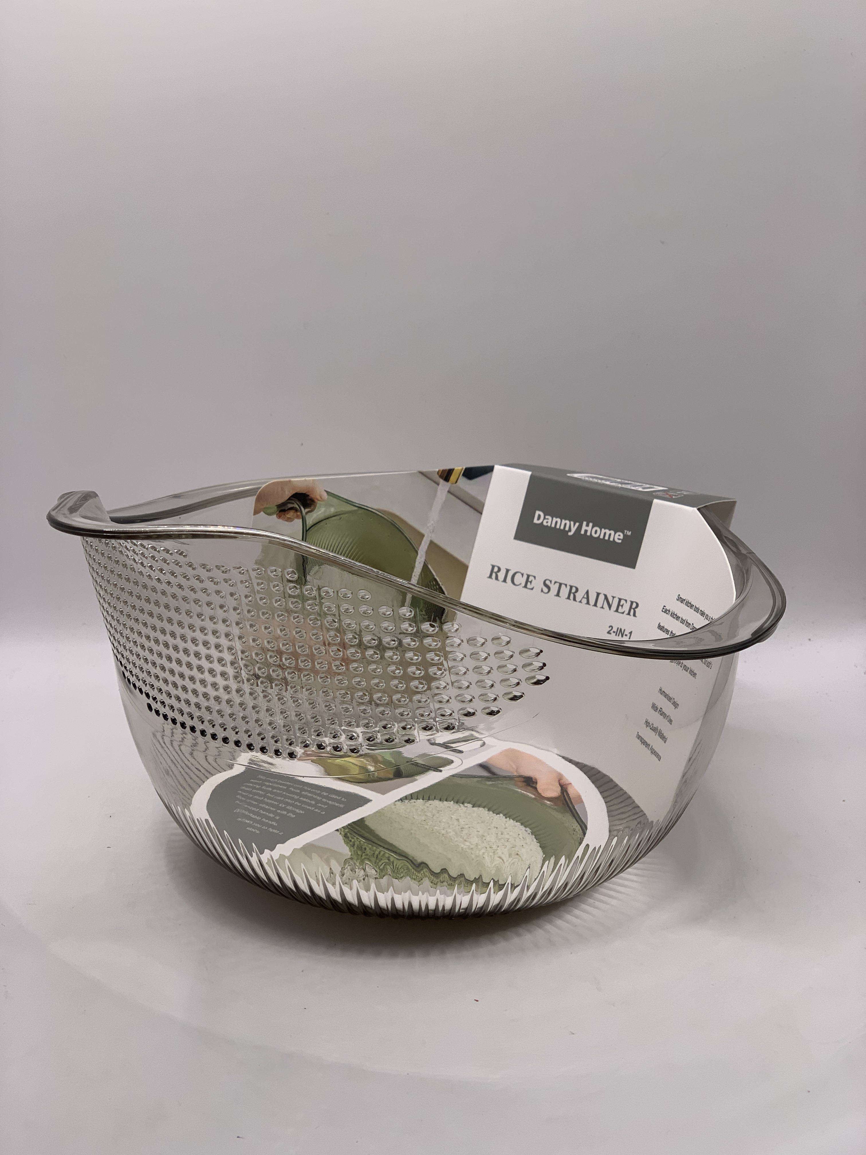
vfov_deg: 36.8
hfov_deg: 28.0
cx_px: 433
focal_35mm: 52
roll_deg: +1.0
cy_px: 578
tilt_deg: -17.4
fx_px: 1735
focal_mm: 6
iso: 16
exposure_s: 1/122
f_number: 2.4
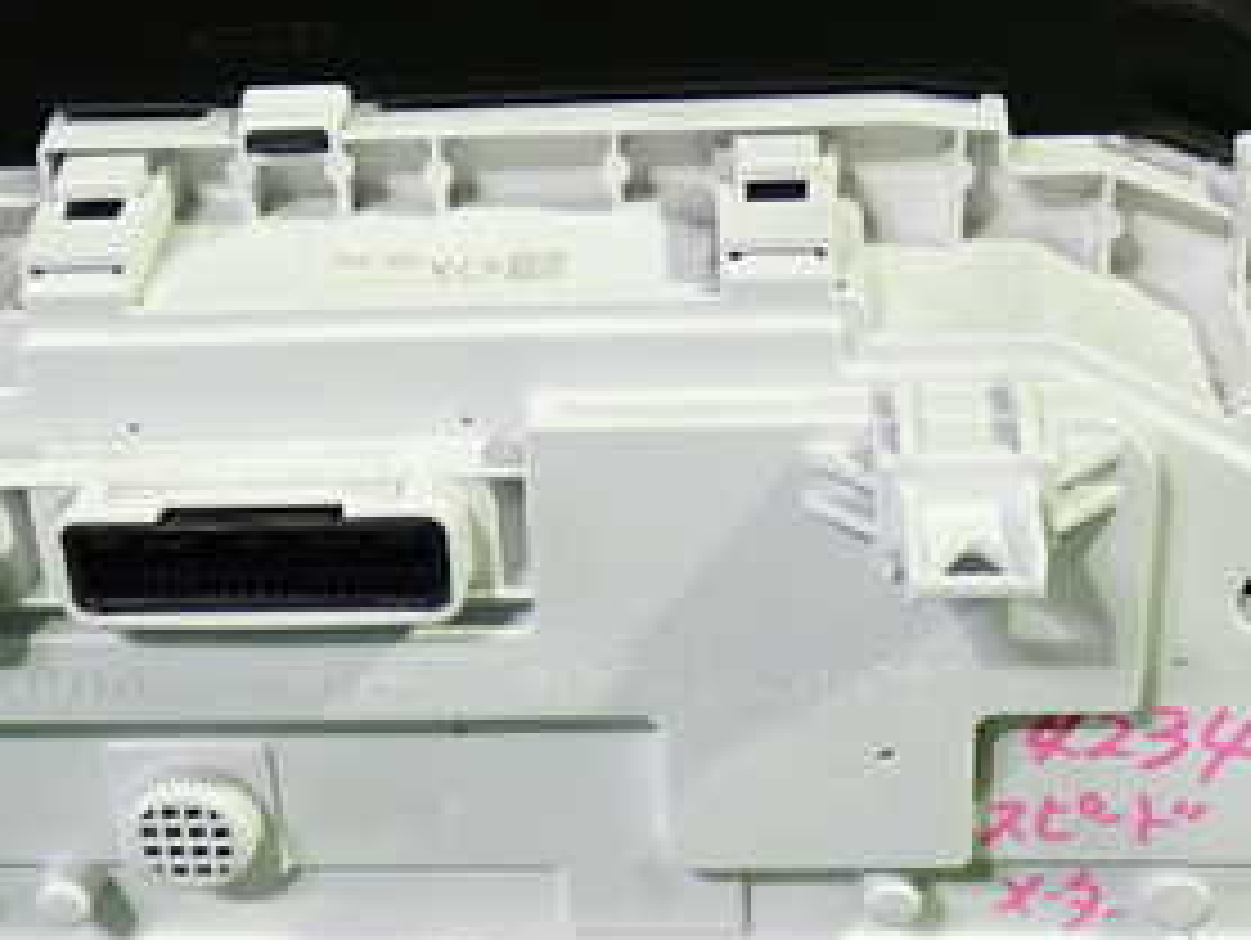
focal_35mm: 69
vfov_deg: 21.3
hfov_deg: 28.1
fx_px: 2496
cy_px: 567
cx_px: 522
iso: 400
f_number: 2.4
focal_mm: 5.79
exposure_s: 1/30
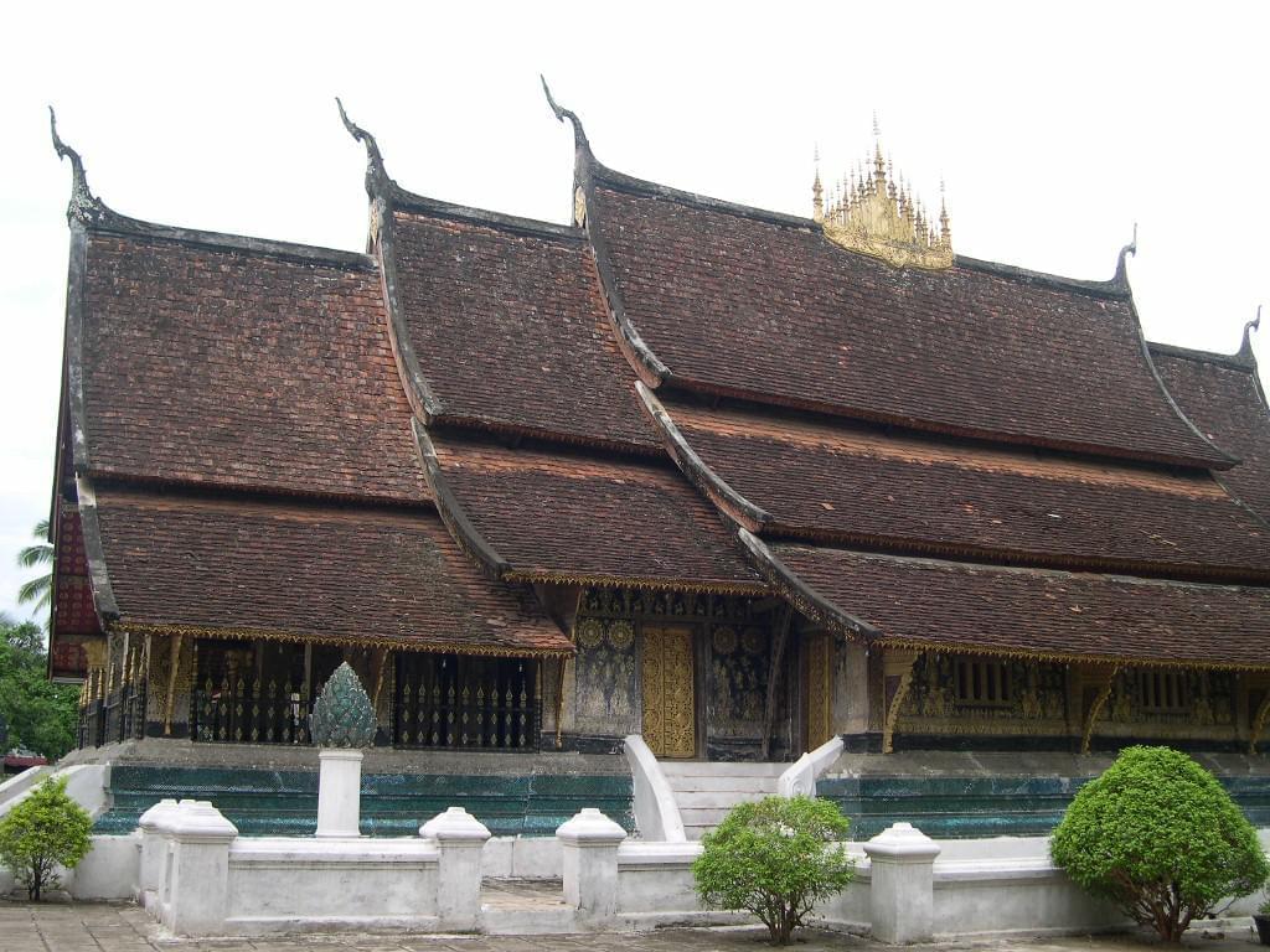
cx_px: 635
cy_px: 476
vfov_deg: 37.7
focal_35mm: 38
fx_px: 1394
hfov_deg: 49.0
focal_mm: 8
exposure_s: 1/445
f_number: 2.8
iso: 100
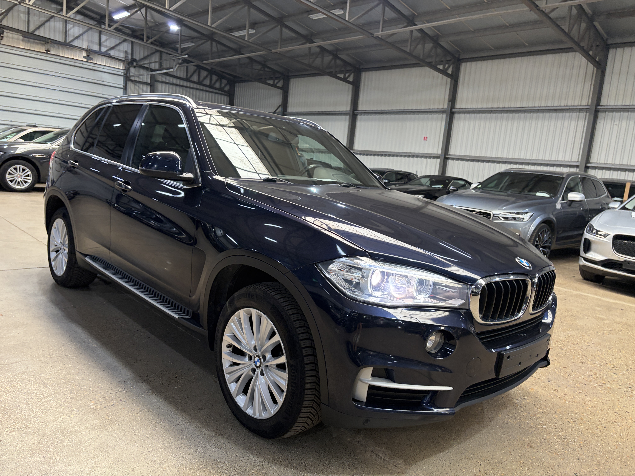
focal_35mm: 26
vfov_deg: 53.1
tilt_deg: -1.6
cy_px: 238
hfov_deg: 67.3
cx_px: 318
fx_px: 477
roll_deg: -7.1
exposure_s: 1/84
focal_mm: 5.96
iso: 160
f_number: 1.6
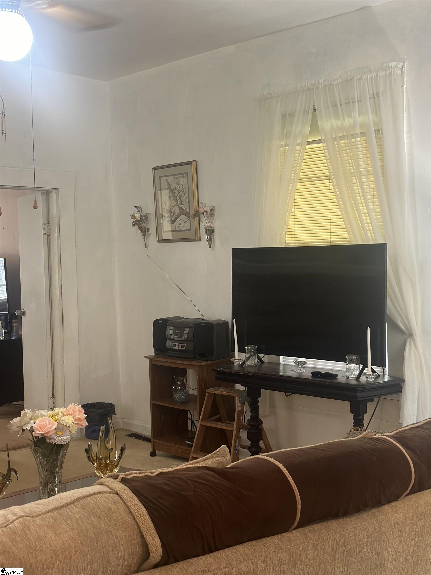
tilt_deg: -1.1
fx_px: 797
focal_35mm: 48
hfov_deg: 30.3
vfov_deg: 39.7
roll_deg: -0.2
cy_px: 288
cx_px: 216
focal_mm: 6.86
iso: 250
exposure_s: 1/40
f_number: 1.78
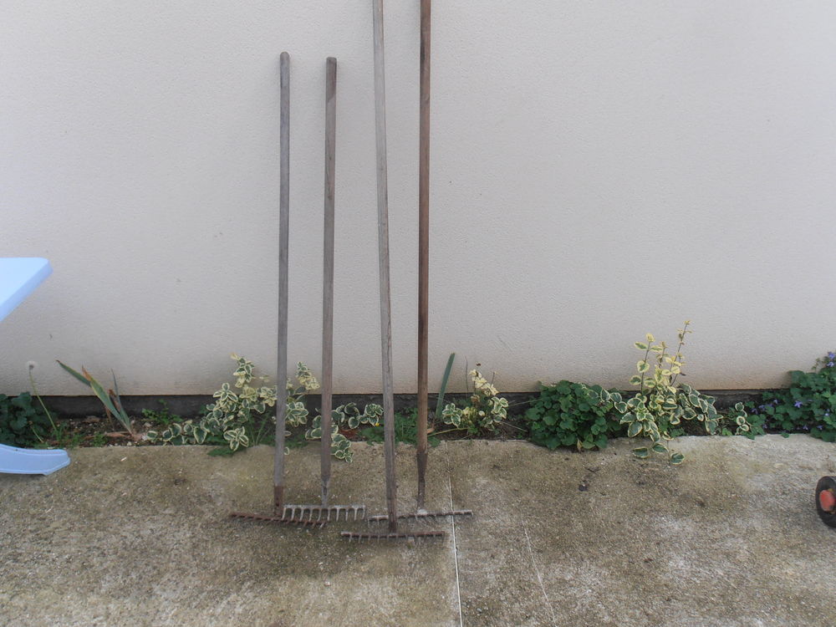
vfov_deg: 46.8
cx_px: 418
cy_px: 314
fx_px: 725
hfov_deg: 60.0
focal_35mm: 30
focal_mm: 5.25
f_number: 3.5
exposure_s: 1/30
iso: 100
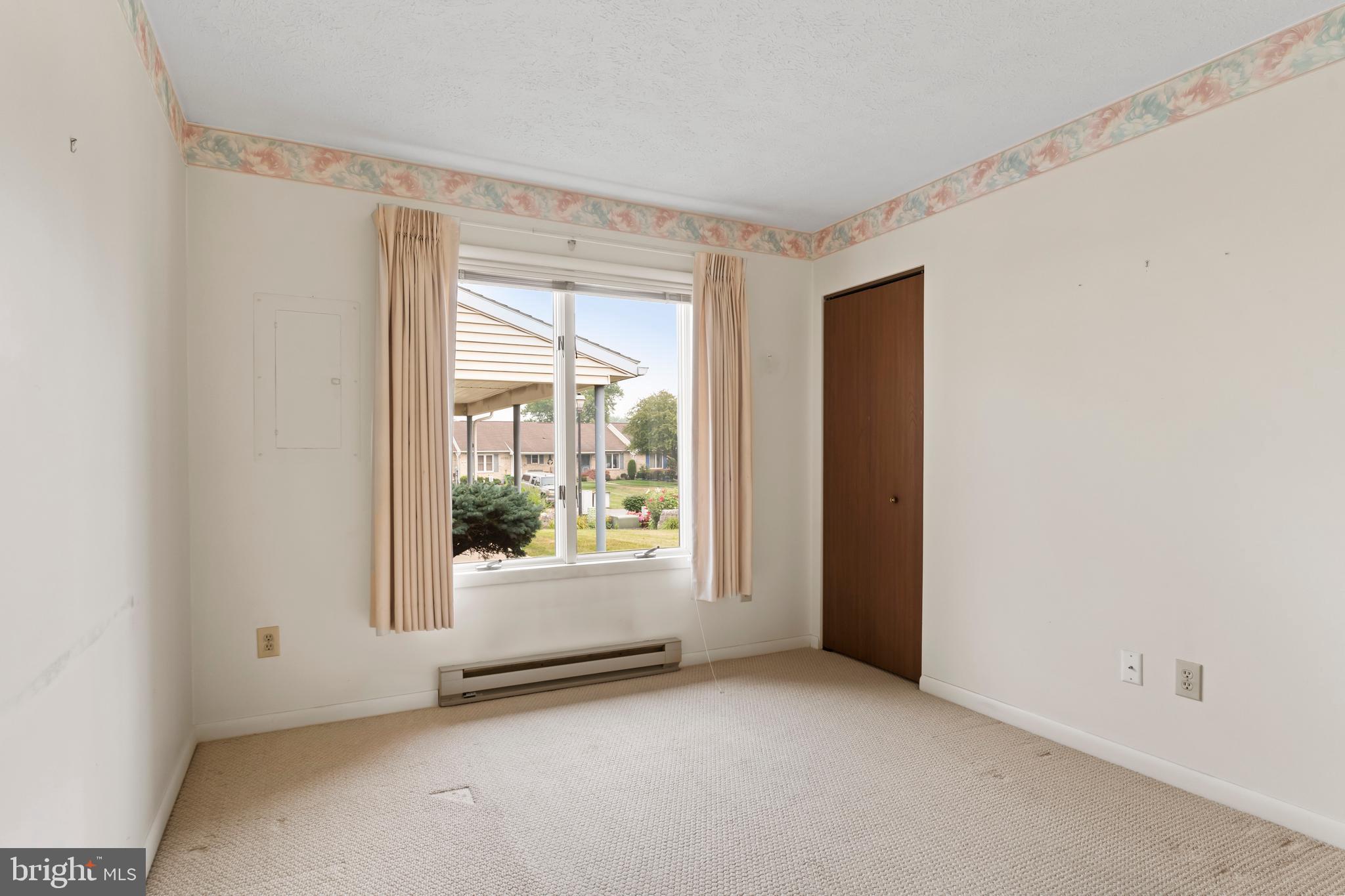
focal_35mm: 18
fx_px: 672
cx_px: 672
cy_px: 448
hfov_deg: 90.0
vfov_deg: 67.4
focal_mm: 18
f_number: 8
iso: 500
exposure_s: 1/8
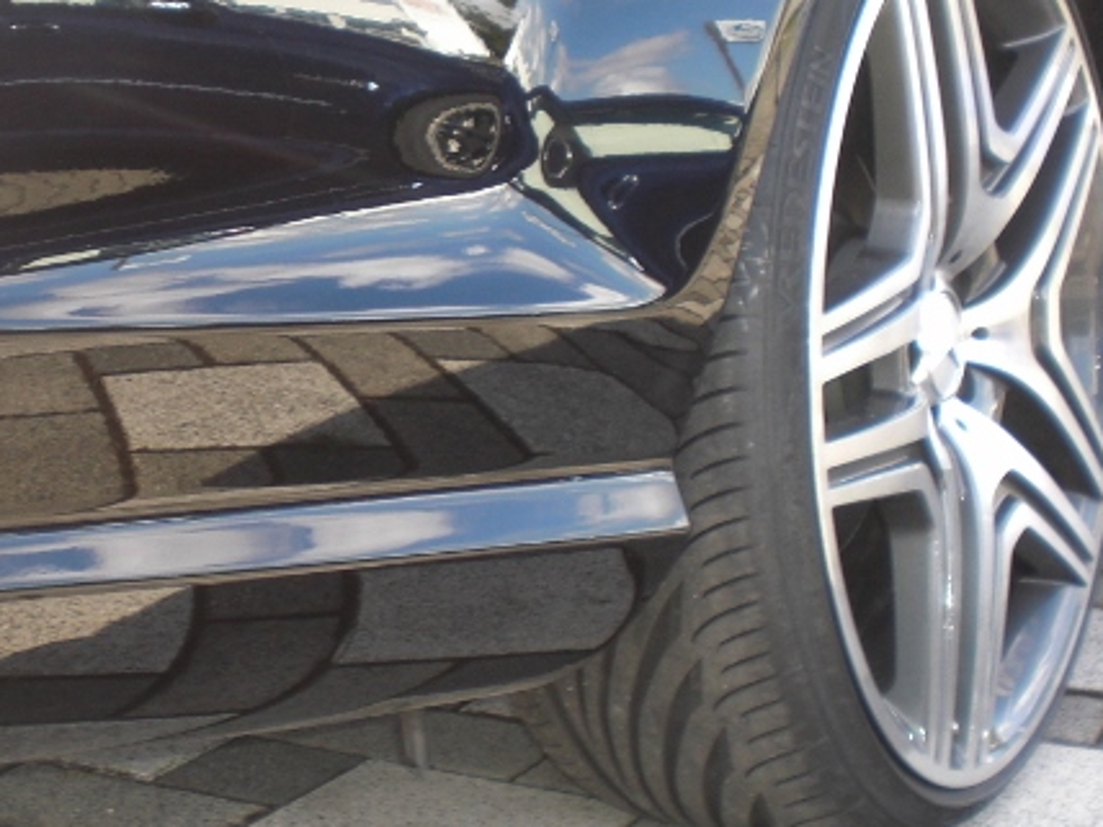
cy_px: 366
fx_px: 2262
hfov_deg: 26.8
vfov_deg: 20.7
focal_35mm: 71
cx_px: 193
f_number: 3.1
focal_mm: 6.3
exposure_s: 1/80
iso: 64
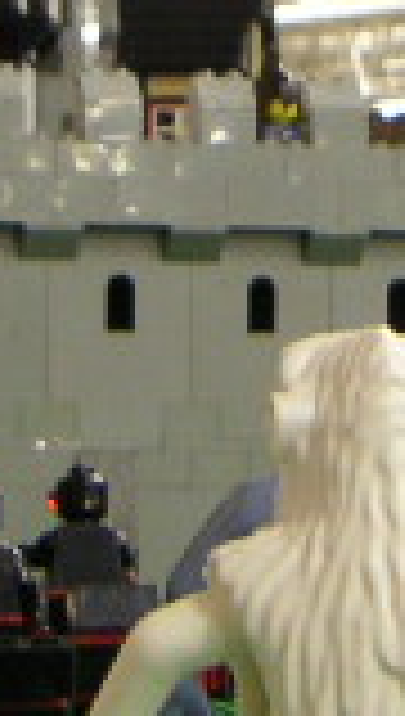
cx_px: 284
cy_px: 392
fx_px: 3078
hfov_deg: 7.5
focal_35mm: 162
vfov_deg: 13.3
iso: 100
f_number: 2.8
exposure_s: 1/6
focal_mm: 4.8
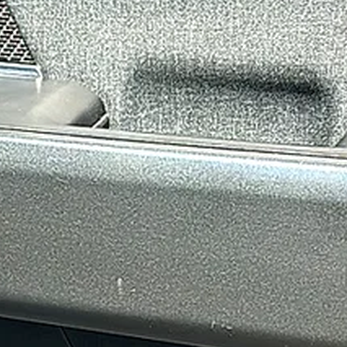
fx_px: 1089
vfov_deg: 17.9
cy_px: 286
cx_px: 60
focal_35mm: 96
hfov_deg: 17.9
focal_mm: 6.86
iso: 80
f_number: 1.78
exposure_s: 1/817
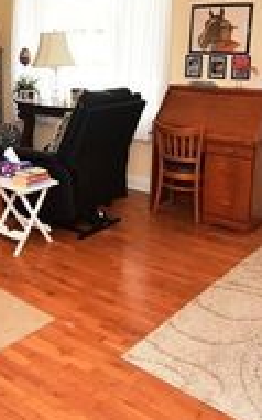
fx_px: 458
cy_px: 131
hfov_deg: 30.5
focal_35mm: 40
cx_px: 26
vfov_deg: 48.3
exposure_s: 1/125
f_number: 5.6
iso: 800
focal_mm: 10
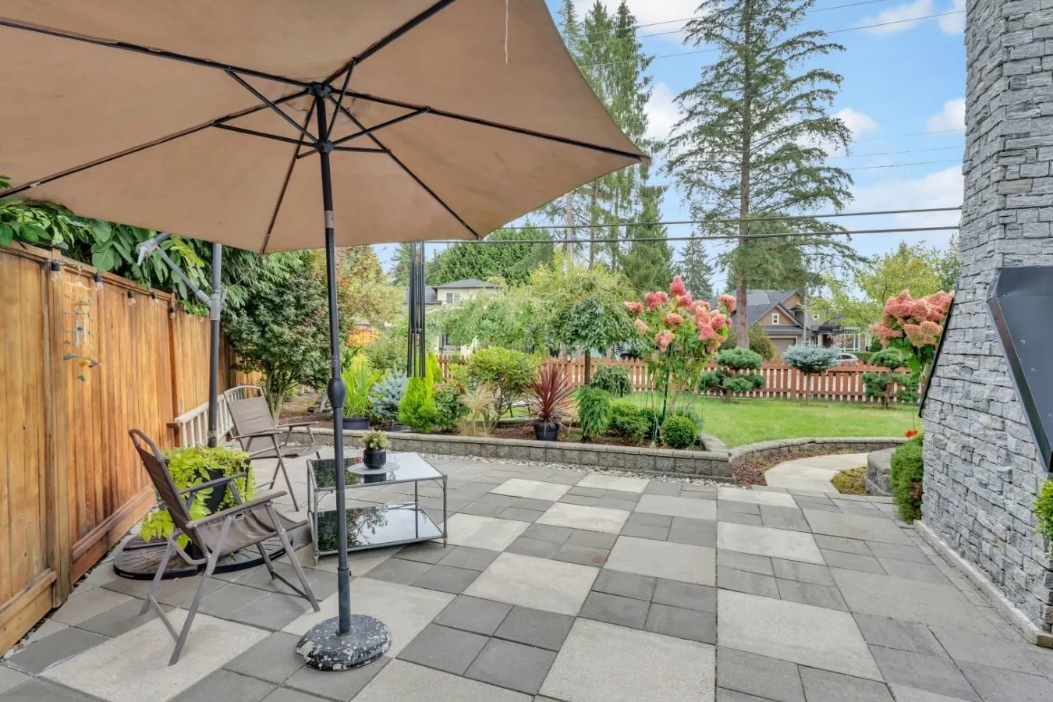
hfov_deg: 86.8
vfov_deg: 64.7
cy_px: 352
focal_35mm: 19
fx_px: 555
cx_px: 484
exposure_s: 1/160
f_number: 8
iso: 400
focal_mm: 15.8
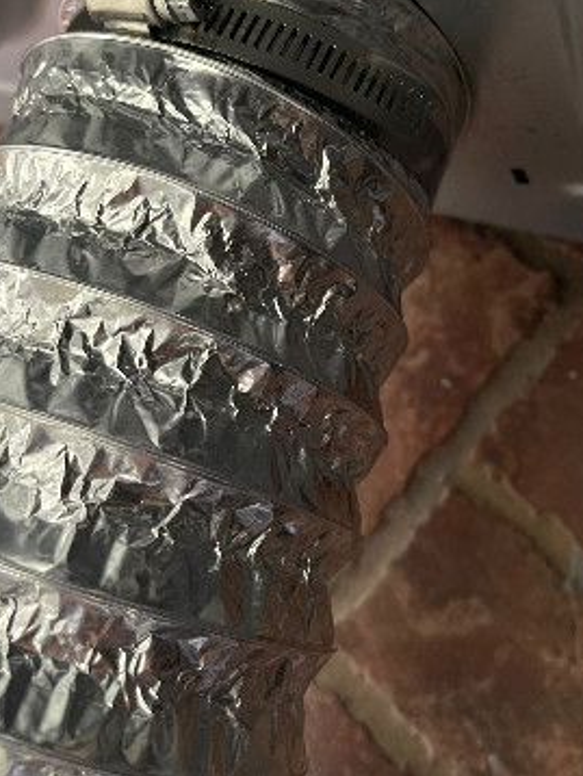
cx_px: 310
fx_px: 1705
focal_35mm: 76
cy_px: 289
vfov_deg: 25.6
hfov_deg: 19.4
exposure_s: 1/23
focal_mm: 6.6
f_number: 2.8
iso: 20
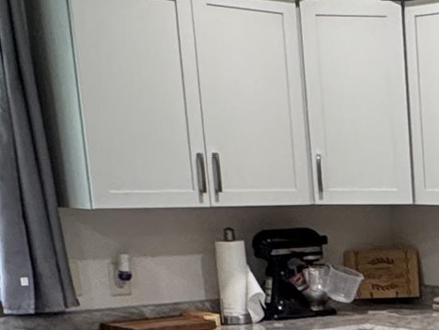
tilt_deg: -14.2
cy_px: 467
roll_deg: +0.0
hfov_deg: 18.2
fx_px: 1168
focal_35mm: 92
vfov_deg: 15.1
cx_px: 713
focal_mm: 2.22
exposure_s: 1/120
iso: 320
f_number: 2.2
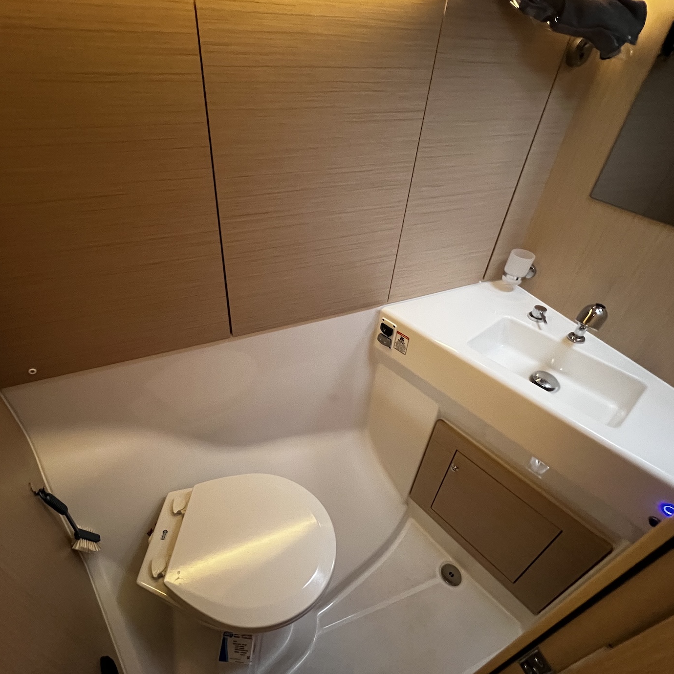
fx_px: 352
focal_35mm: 16
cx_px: 307
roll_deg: -2.6
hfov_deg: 87.2
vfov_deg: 87.4
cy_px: 324
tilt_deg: -37.2
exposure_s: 1/60
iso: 1000
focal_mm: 1.57
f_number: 1.8
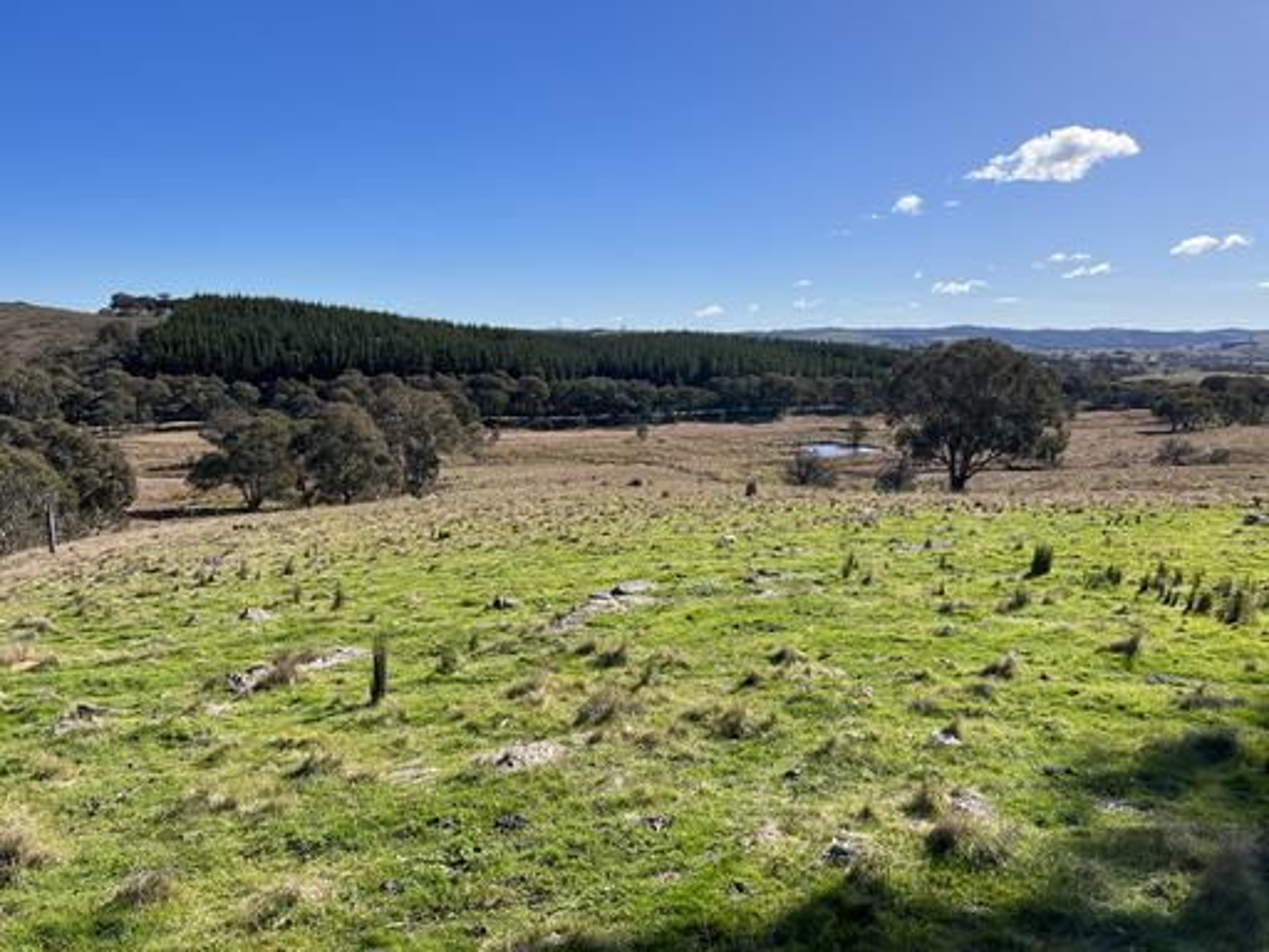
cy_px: 476
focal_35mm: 26
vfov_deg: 53.1
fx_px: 953
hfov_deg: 67.3
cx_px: 634
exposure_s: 1/3968
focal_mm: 5.7
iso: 50
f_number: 1.5
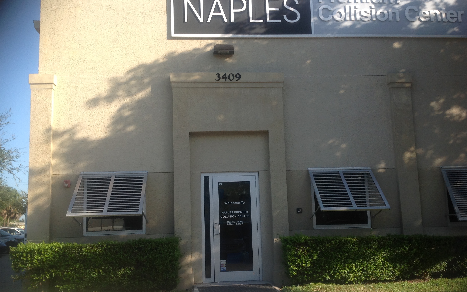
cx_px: 235
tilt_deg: +10.4
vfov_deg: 33.6
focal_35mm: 38
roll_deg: +1.4
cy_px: 161
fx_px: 484
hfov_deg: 51.5
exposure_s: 1/864
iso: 50
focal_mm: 4.28
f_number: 2.4
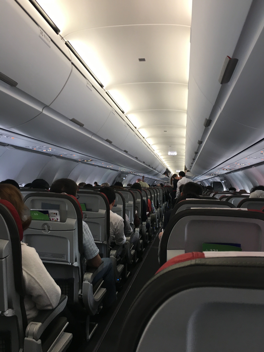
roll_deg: -0.9
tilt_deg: +0.1
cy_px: 176
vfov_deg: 61.7
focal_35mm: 29
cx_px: 132
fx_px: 295
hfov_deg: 48.2
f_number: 2.2
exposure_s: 1/33
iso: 40
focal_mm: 4.15
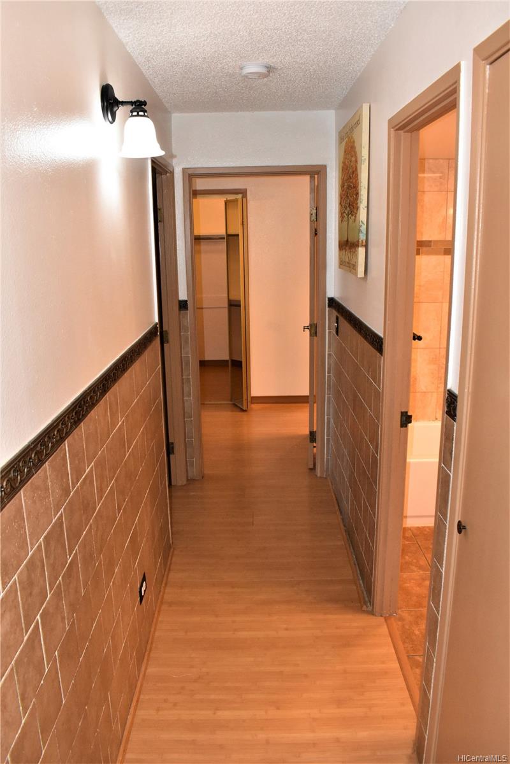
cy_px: 382
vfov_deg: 67.4
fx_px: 574
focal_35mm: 27
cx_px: 255
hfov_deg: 47.9
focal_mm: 18
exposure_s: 1/125
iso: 3200
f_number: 8
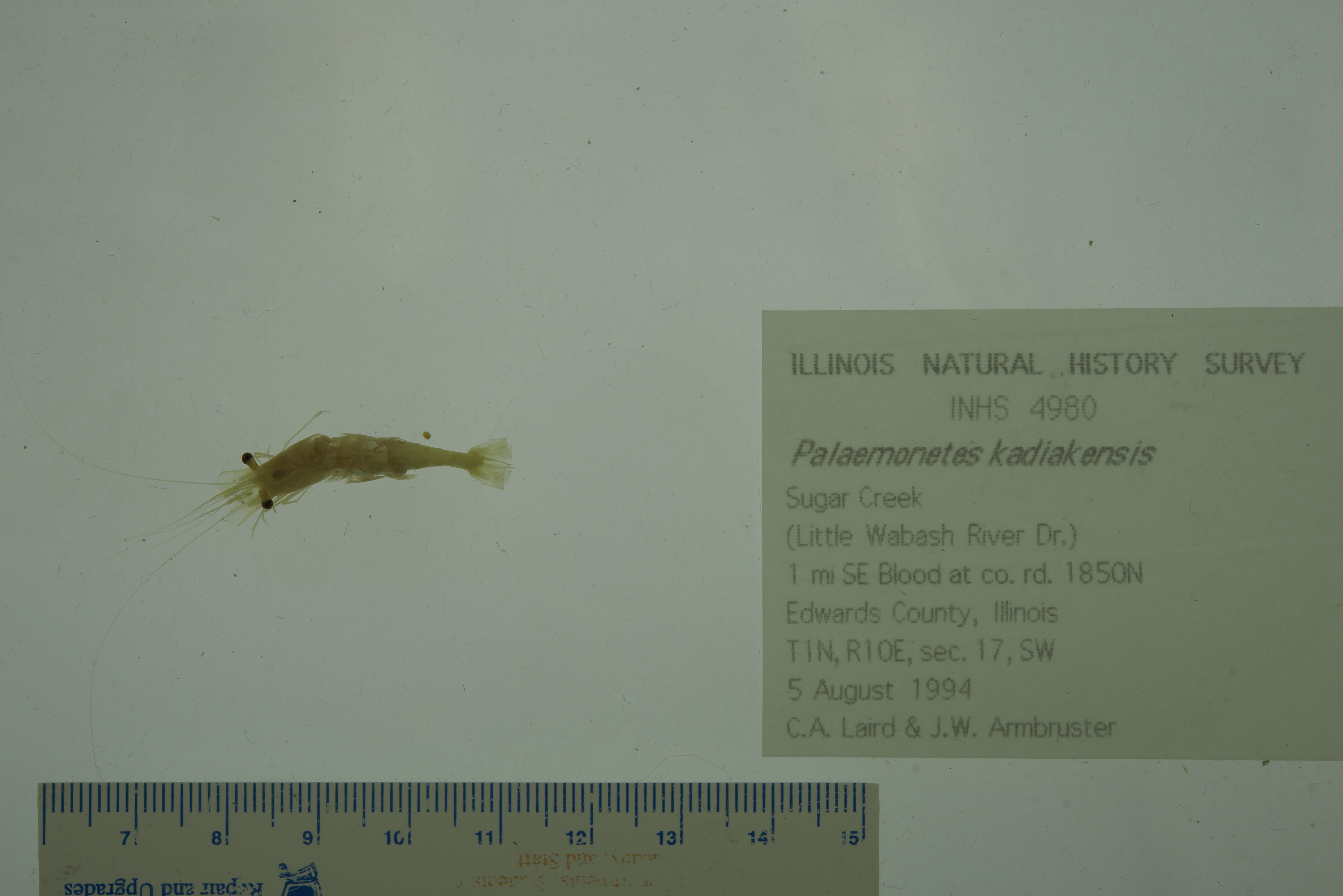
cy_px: 448
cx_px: 672
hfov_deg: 33.4
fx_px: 2239
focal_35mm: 60
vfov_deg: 22.6
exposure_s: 1/125
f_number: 9
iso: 50
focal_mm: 60
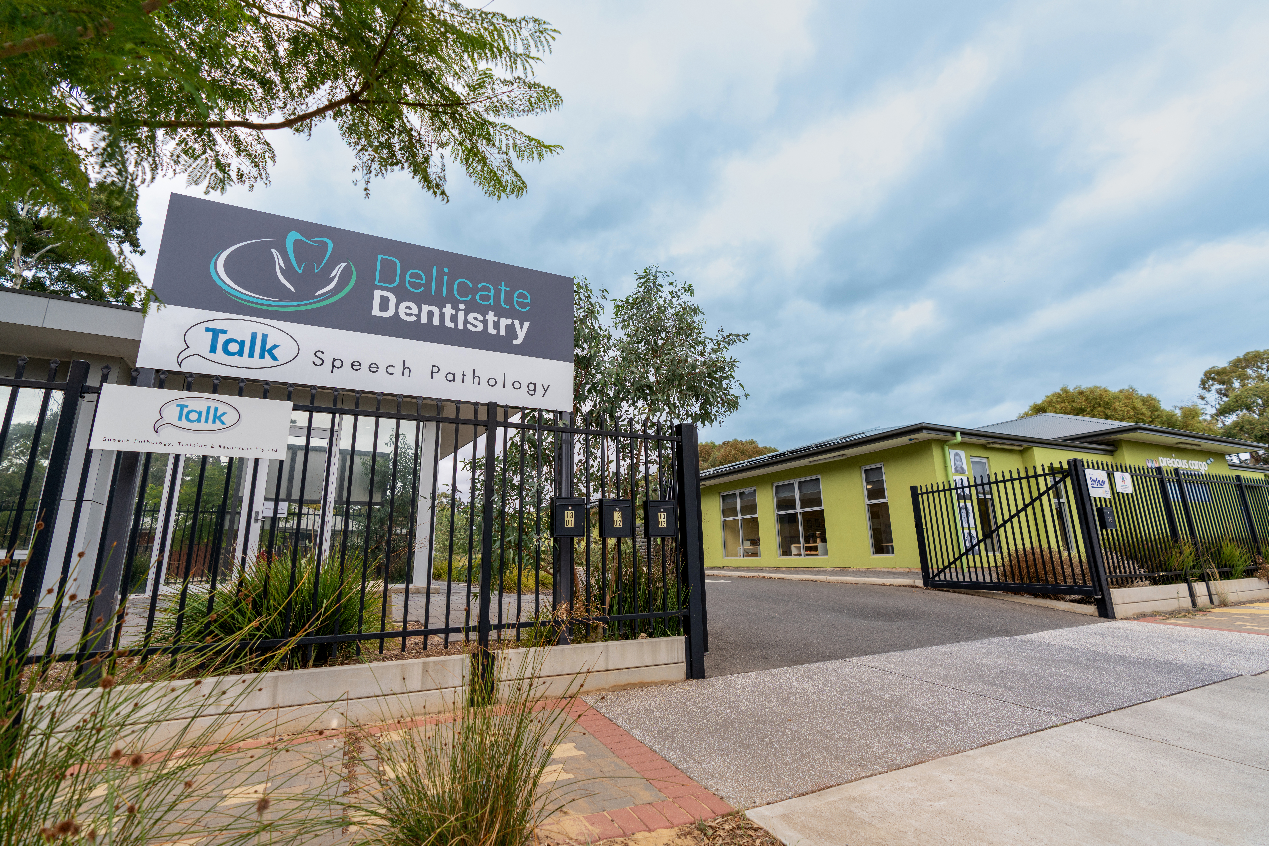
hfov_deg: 96.7
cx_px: 634
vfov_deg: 73.7
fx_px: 564
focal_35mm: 16
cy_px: 423
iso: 100
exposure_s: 1/500
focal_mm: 16
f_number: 4
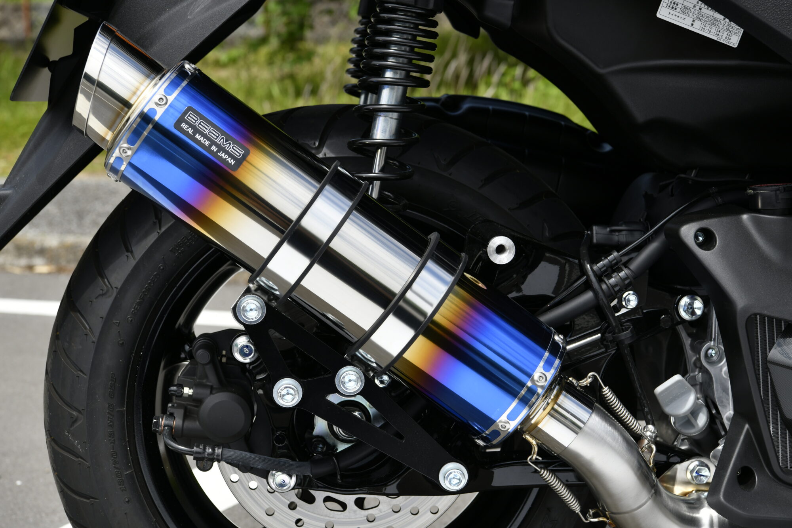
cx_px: 396
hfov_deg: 28.8
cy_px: 264
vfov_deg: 19.5
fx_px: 1540
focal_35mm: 70
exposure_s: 1/400
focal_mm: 70
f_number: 10
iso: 160
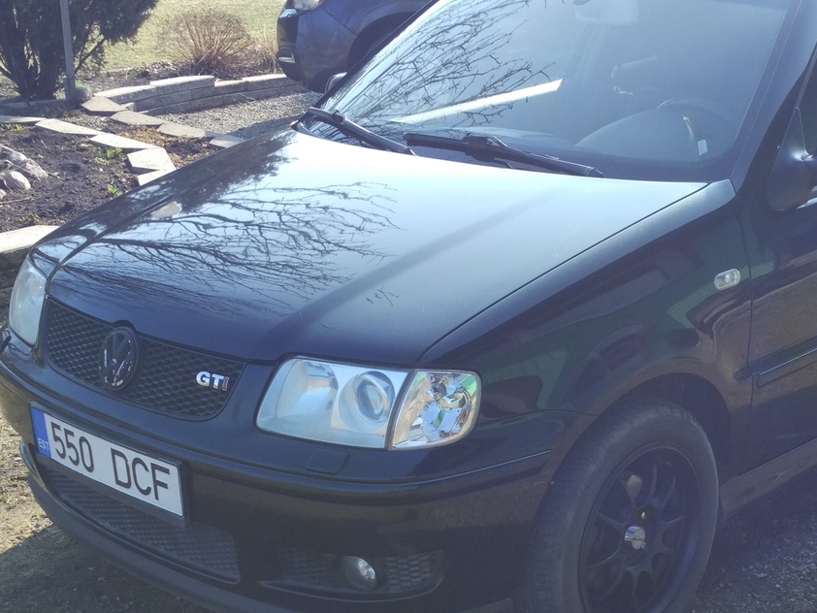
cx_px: 484
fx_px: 1346
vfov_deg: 25.4
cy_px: 458
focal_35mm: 57
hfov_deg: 33.7
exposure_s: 1/442
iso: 100
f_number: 2
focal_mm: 4.12
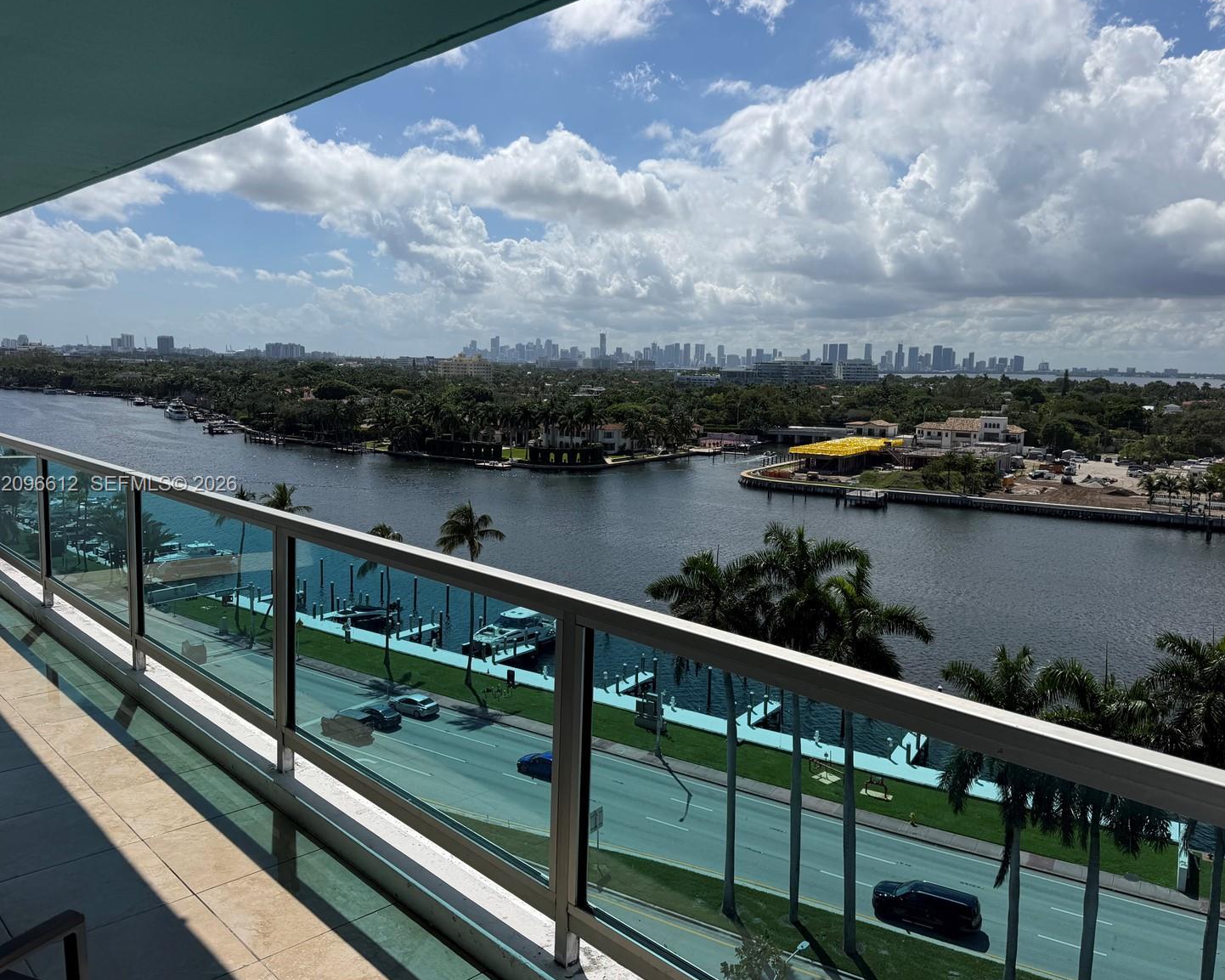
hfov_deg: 66.0
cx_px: 652
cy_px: 485
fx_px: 942
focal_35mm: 26
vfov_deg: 54.9
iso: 80
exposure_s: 1/11905
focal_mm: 6.76
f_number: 1.78
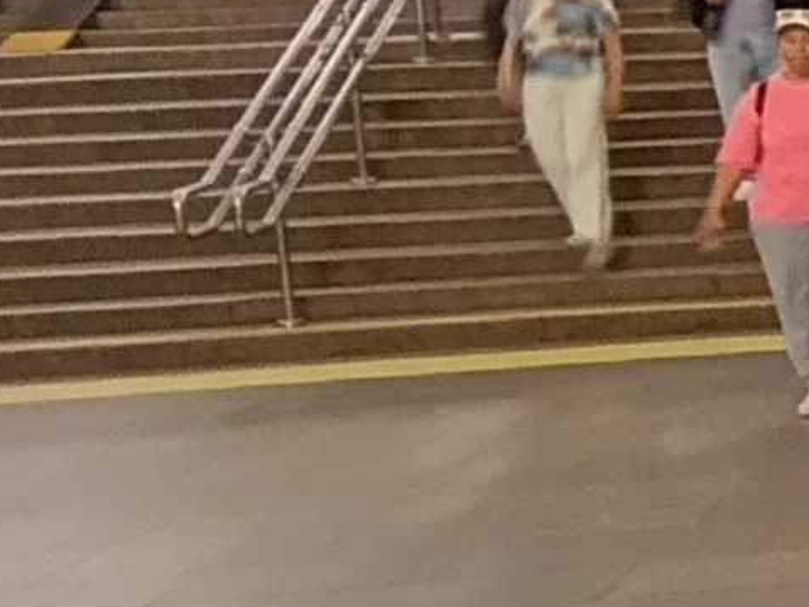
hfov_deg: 13.0
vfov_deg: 13.6
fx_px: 2547
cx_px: 2028
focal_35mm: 109
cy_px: 265
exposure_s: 1/33.3
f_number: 2.2
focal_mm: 1.65
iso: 400
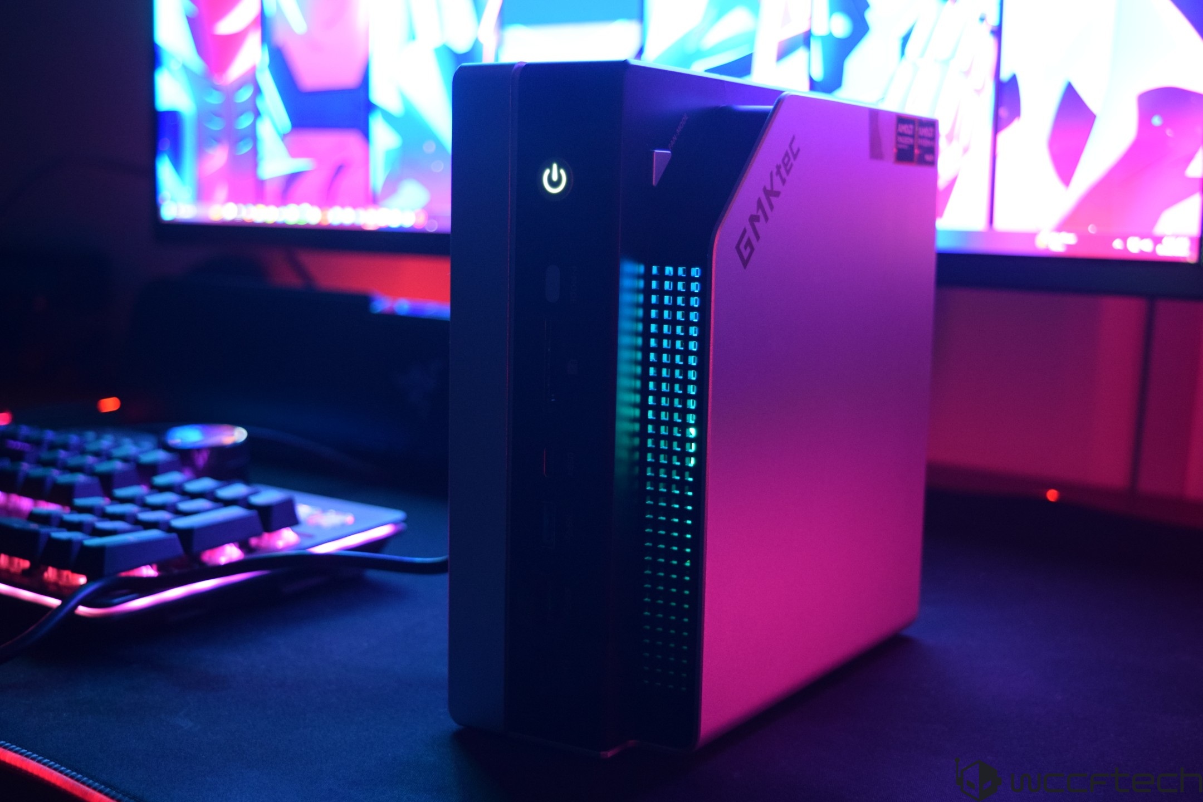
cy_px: 401
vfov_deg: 26.5
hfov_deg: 38.9
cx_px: 602
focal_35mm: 51
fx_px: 1704
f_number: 4.5
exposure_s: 1/8
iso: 1600
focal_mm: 34
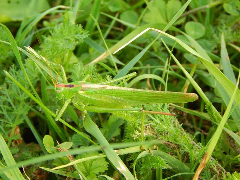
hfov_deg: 14.0
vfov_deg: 10.5
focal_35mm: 141
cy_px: 90
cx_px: 120
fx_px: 978
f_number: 4.9
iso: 125
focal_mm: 25.3
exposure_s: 1/100
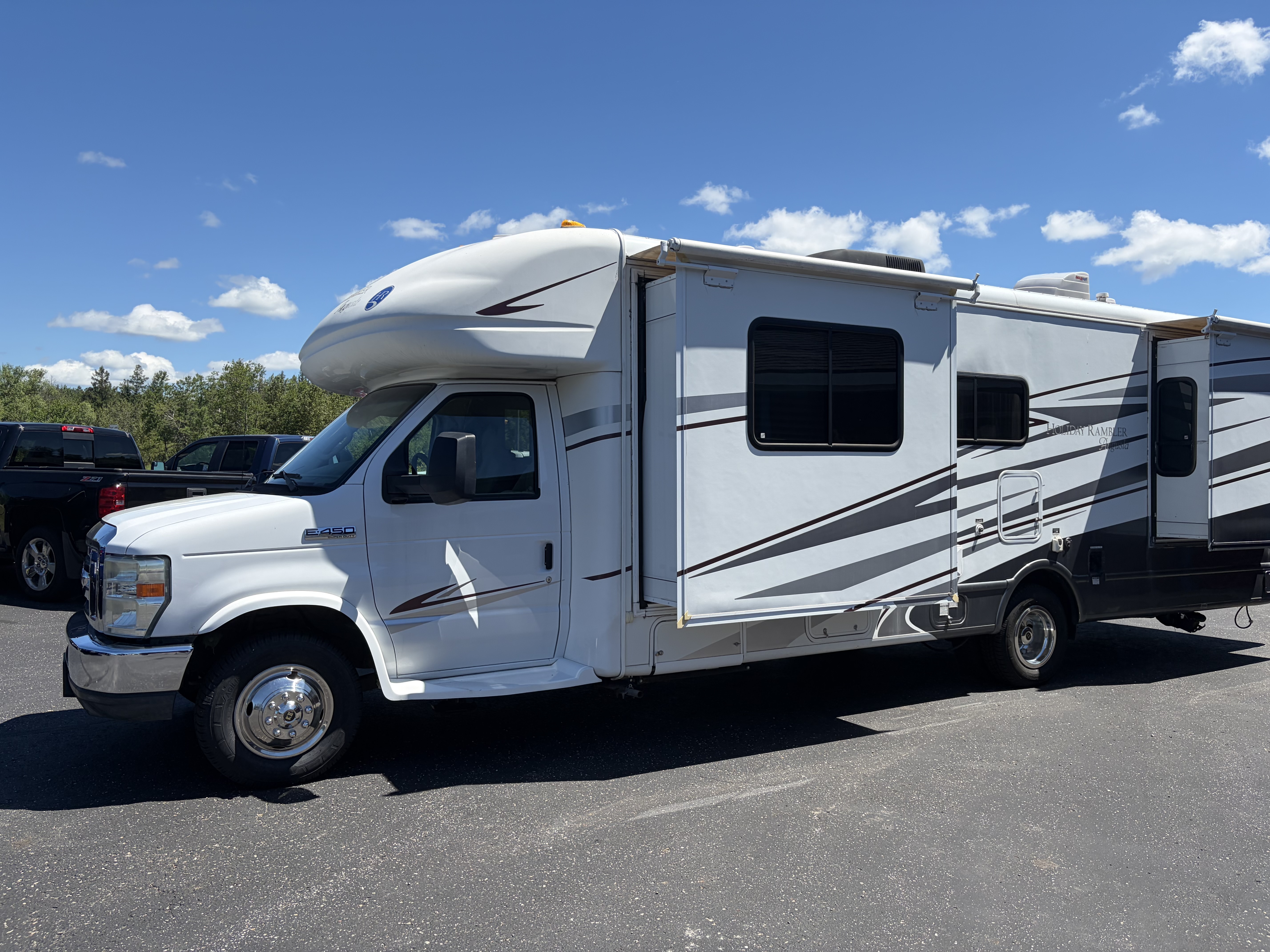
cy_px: 476
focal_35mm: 26
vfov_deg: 53.1
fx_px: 954
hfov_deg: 67.3
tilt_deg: +0.5
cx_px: 635
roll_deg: +0.3
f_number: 1.6
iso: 50
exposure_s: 1/3279
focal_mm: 5.96
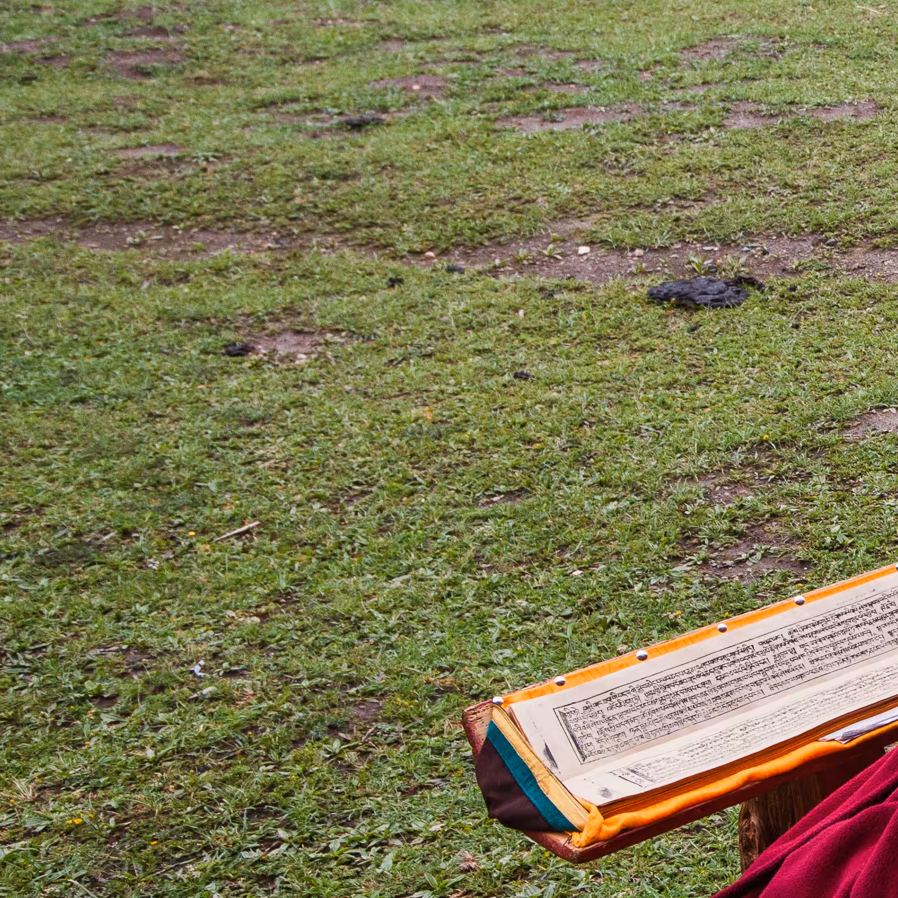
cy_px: 257
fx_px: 2465
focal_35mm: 84
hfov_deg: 17.3
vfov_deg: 20.5
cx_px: 1567
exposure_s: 1/125
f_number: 6.7
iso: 400
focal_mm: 26
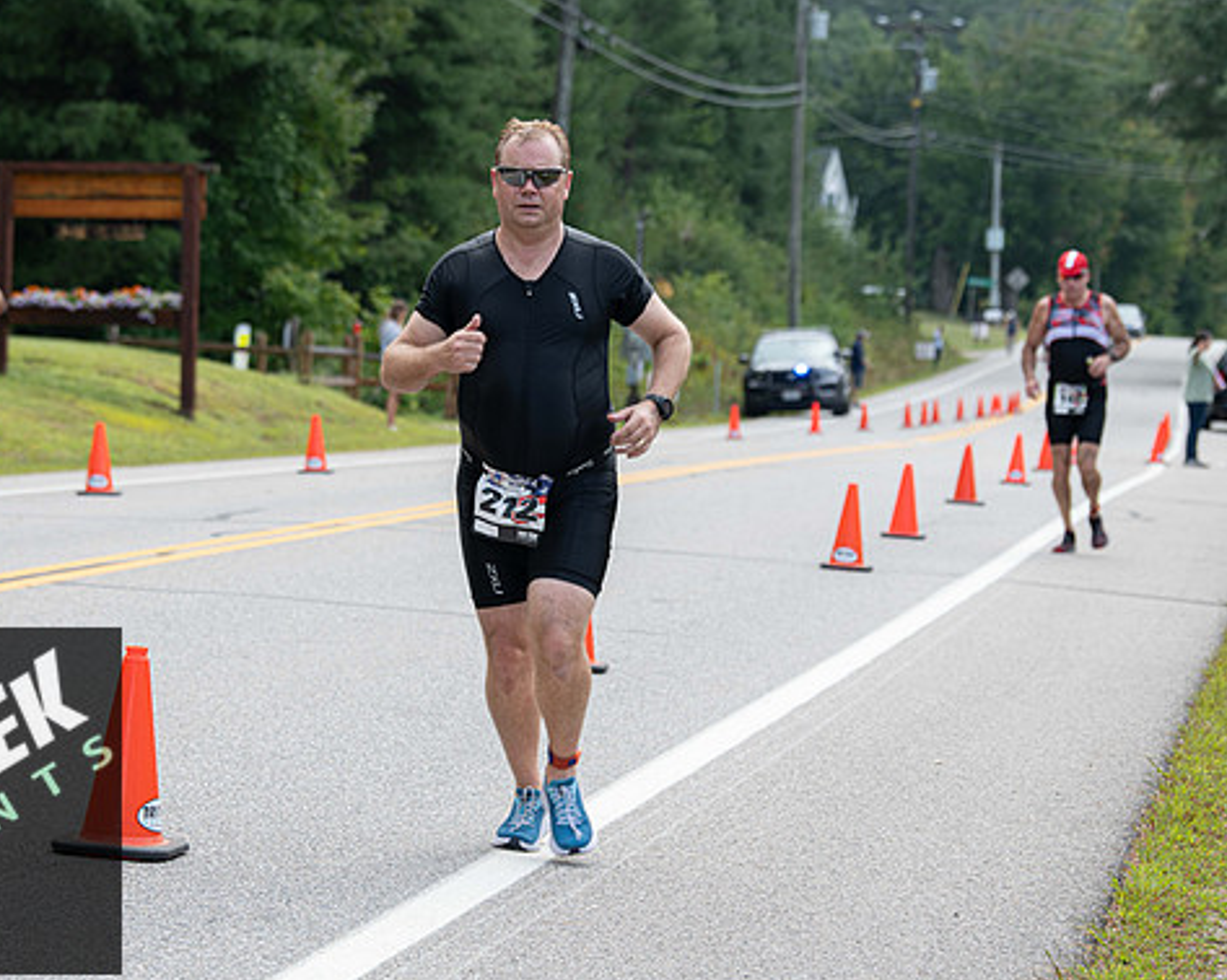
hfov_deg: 14.9
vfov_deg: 12.0
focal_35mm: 129
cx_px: 506
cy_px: 494
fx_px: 4683
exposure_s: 1/200
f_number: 5.6
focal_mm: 112
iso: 200
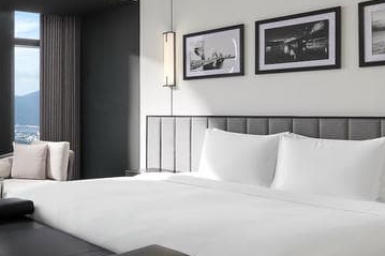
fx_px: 417
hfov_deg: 46.0
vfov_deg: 34.1
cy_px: 104
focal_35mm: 39
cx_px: 57
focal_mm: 14
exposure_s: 1/6
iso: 320
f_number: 7.1
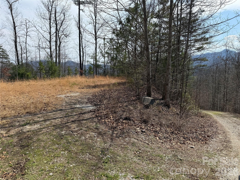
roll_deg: -0.2
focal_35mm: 24
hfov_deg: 71.6
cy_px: 90
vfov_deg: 56.8
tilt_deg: -7.0
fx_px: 166
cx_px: 120
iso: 80
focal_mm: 6.76
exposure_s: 1/4673
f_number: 1.78
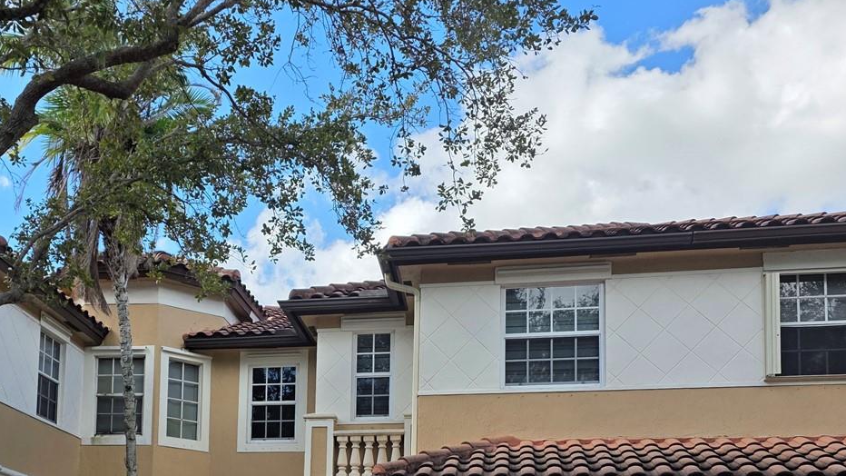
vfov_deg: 25.8
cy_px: 513
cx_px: 302
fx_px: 964
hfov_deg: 46.8
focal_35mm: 43
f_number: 1.7
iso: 80
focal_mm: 6.3
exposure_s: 1/4145
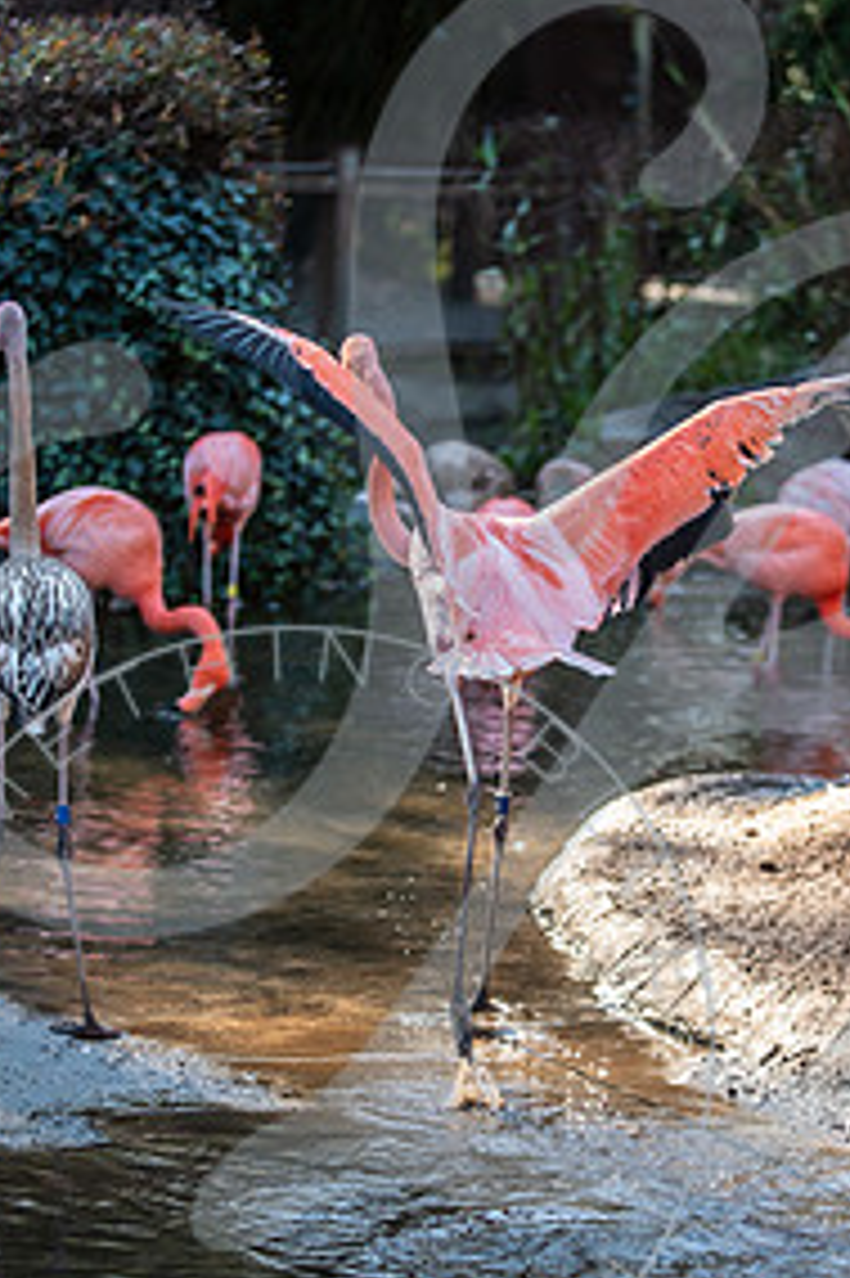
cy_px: 702
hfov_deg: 10.5
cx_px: 499
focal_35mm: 130
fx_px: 4609
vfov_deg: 15.8
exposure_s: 1/400
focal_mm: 82
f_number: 2.8
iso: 200
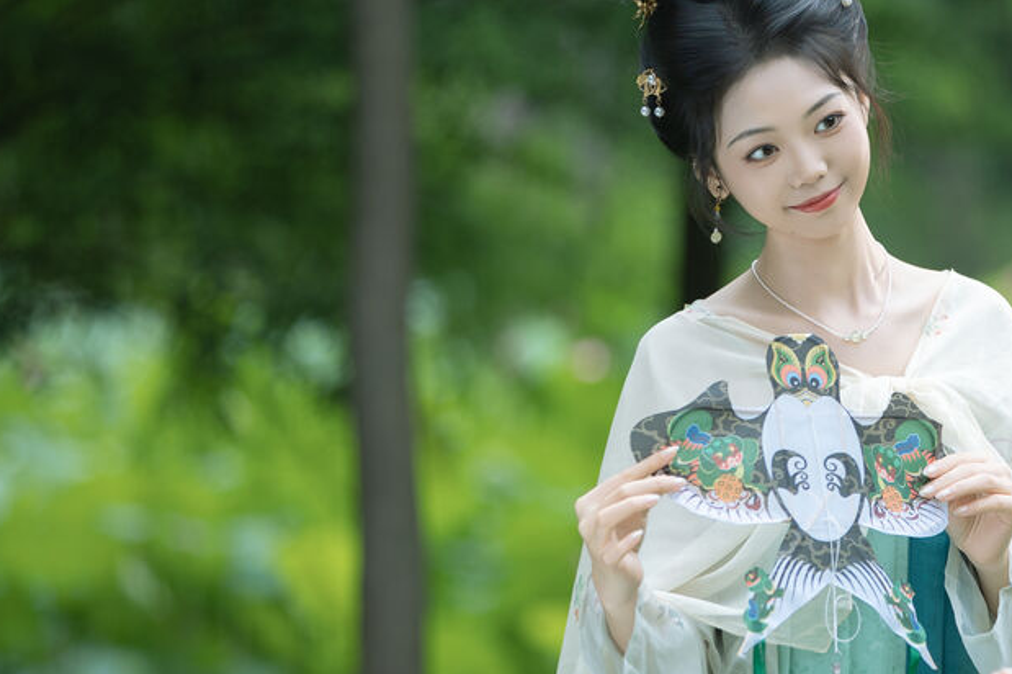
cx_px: 866
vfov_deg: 4.7
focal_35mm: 291
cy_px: 299
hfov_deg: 7.1
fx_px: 8176
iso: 100
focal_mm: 150
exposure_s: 1/250
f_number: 2.8
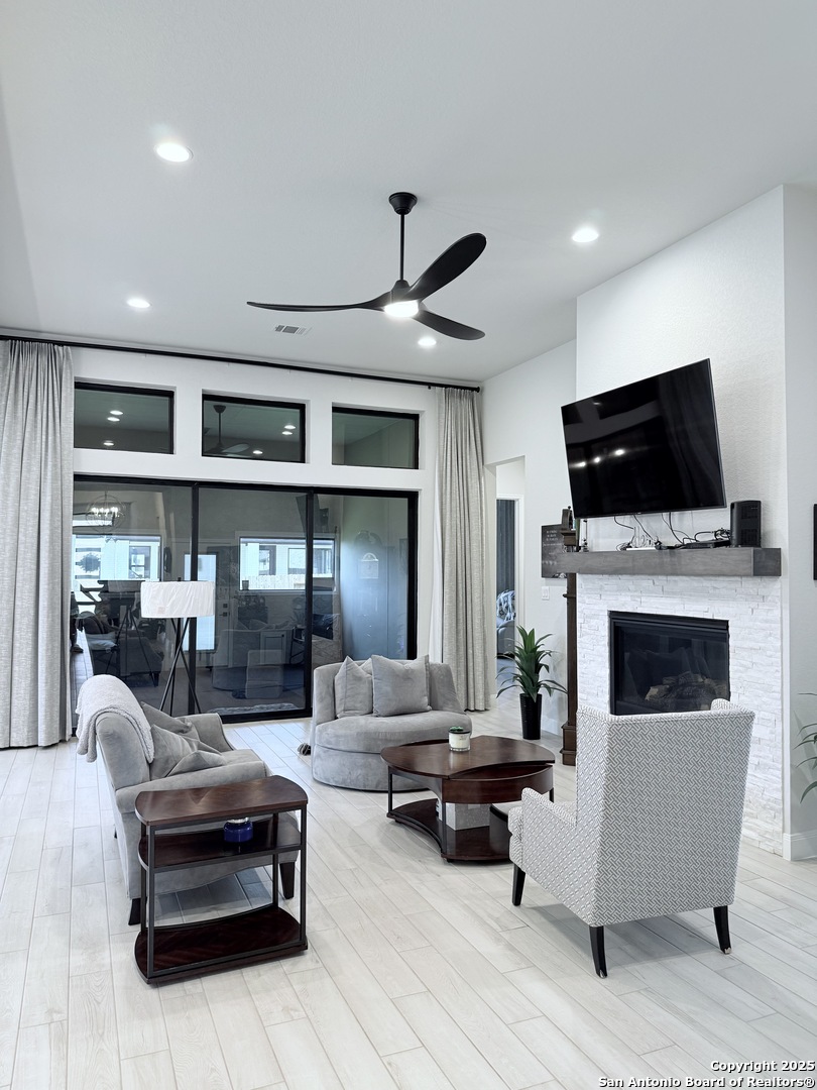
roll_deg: -0.2
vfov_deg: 71.6
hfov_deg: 56.8
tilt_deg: +2.2
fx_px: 755
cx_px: 408
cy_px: 545
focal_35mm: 24
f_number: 1.78
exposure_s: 1/60
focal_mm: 6.76
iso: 160
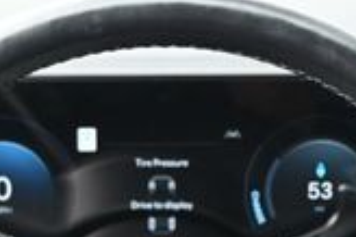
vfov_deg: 8.6
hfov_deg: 13.3
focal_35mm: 155
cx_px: 171
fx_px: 1530
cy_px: 391
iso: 900
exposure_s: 1/125
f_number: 4.5
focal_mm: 26.5
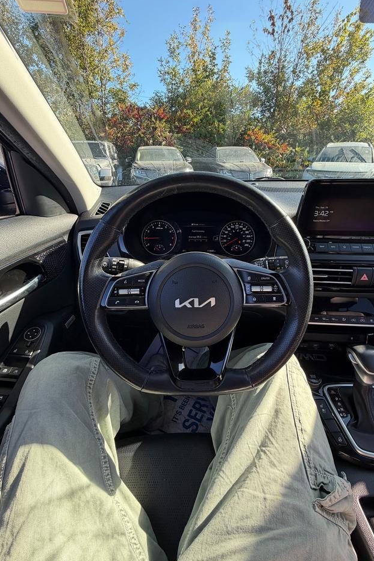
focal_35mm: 15
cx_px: 197
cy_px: 275
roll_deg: +0.7
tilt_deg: -23.5
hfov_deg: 77.2
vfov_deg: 100.4
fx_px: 234
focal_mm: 2.22
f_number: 2.2
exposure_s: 1/197
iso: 40
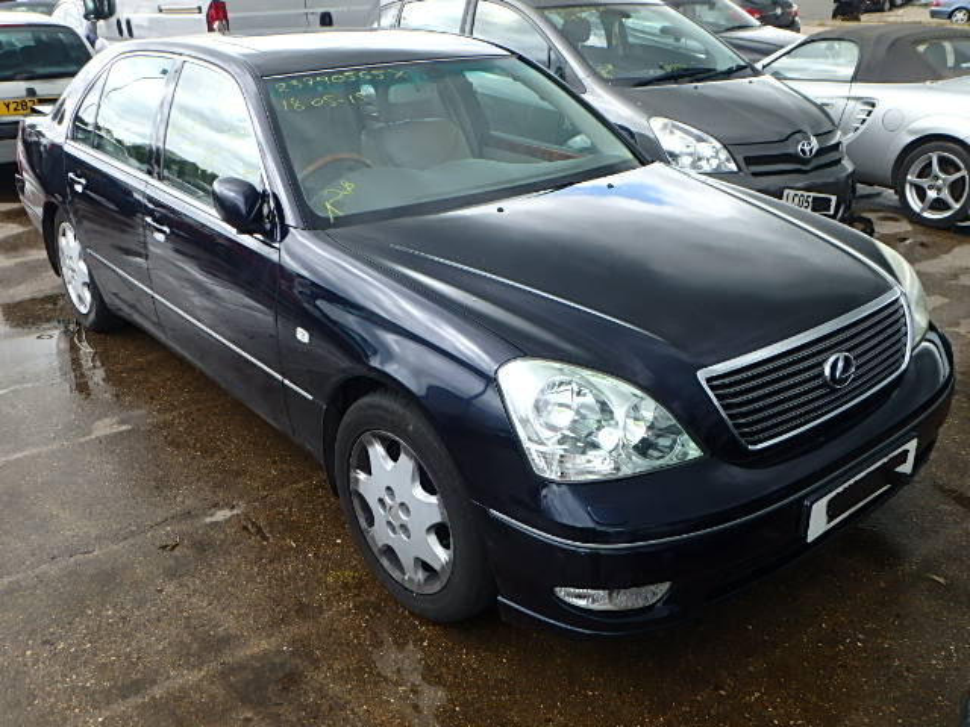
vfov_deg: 45.4
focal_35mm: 31
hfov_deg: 58.4
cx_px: 485
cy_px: 364
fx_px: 869
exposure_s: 1/125
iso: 125
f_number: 4.7
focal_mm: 5.6
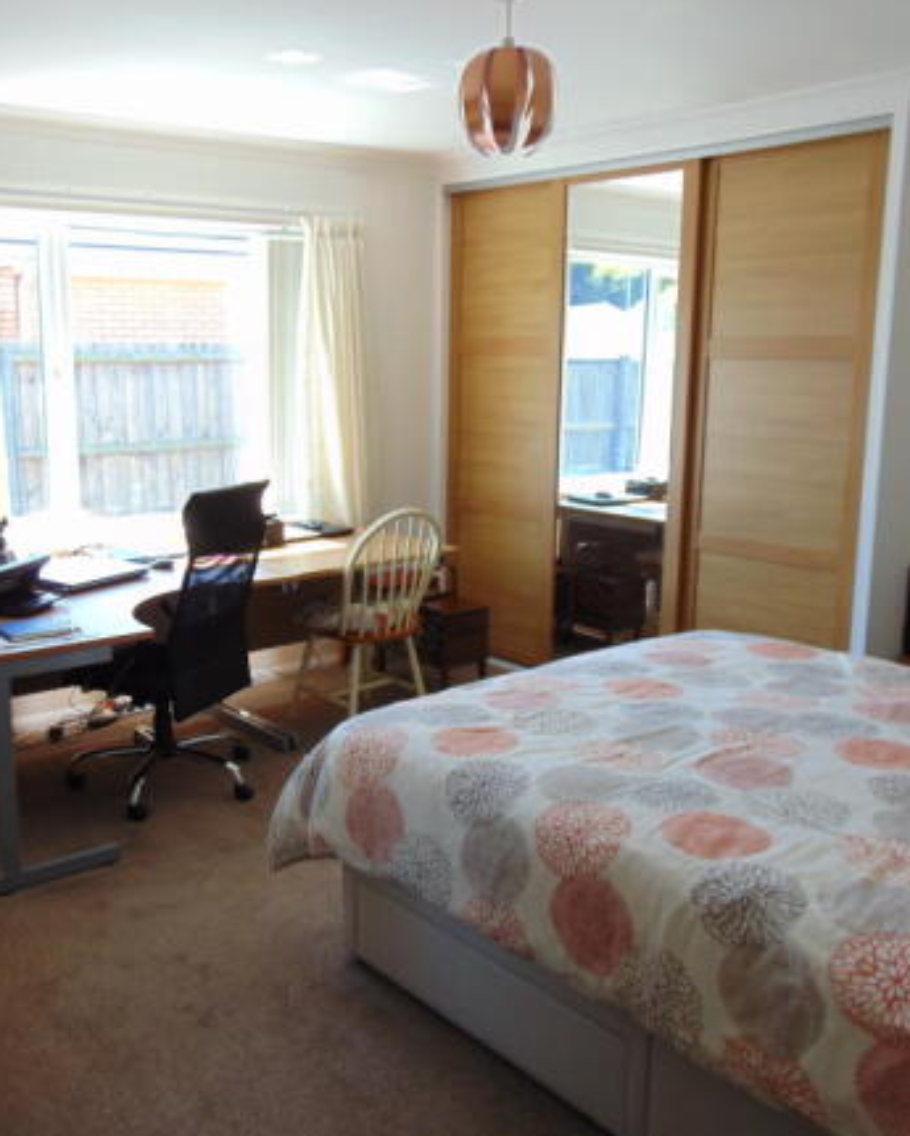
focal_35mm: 33
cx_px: 376
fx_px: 1111
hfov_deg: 44.4
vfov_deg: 54.2
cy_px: 571
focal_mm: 4.5
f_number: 3
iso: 100
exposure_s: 1/30
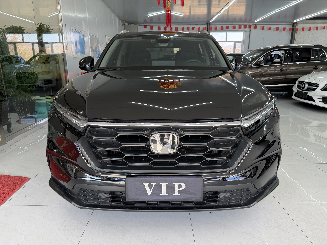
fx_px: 227
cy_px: 122
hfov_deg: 71.6
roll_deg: +0.8
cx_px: 164
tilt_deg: -15.2
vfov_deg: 56.8
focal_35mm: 24
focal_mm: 6.76
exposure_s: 1/139
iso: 100
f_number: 1.78
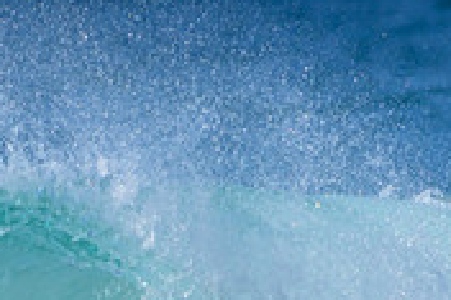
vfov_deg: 0.4
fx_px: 41340
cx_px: 113
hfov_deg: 0.6
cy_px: 481
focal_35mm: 3303
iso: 900
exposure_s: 1/2000
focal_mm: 1000
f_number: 11
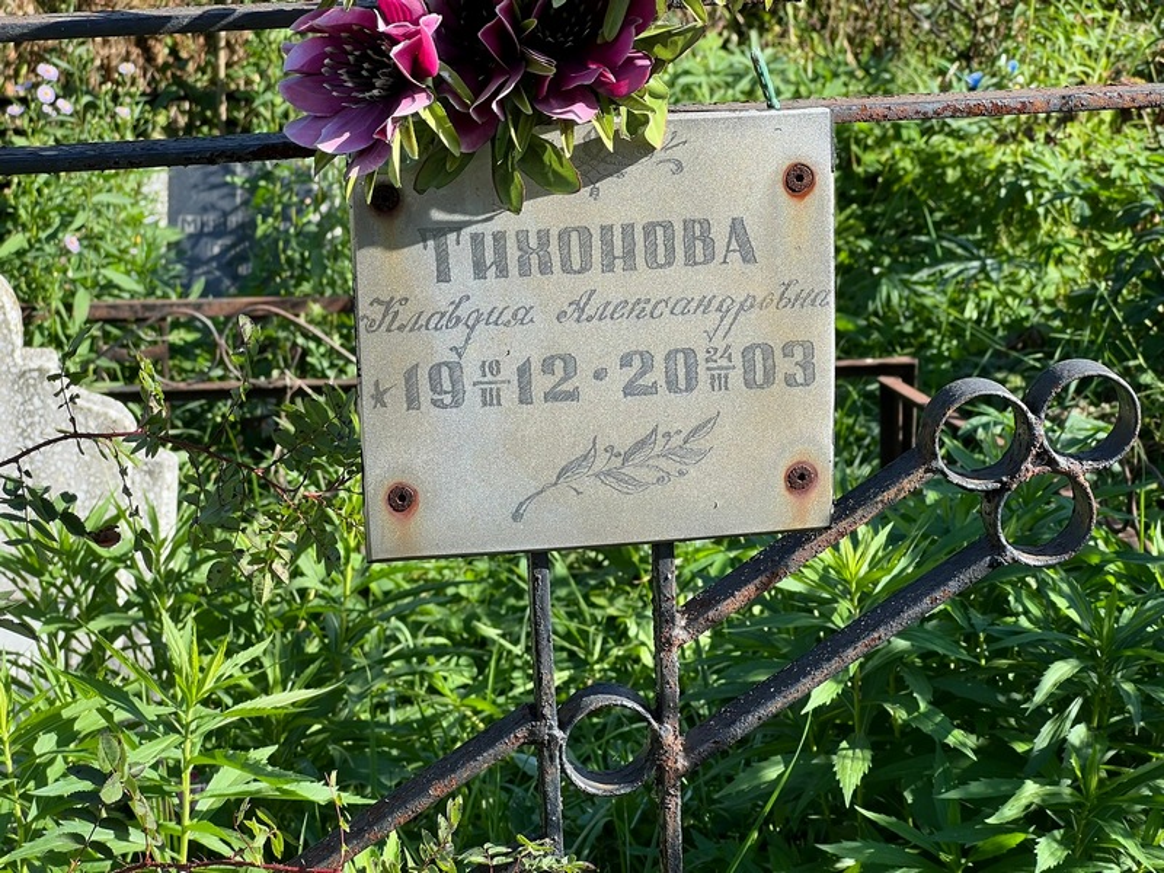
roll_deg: -1.1
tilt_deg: -20.1
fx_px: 2589
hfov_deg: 25.3
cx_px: 582
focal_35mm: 77
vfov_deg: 19.1
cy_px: 436
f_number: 2.8
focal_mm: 9
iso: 25
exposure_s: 1/209
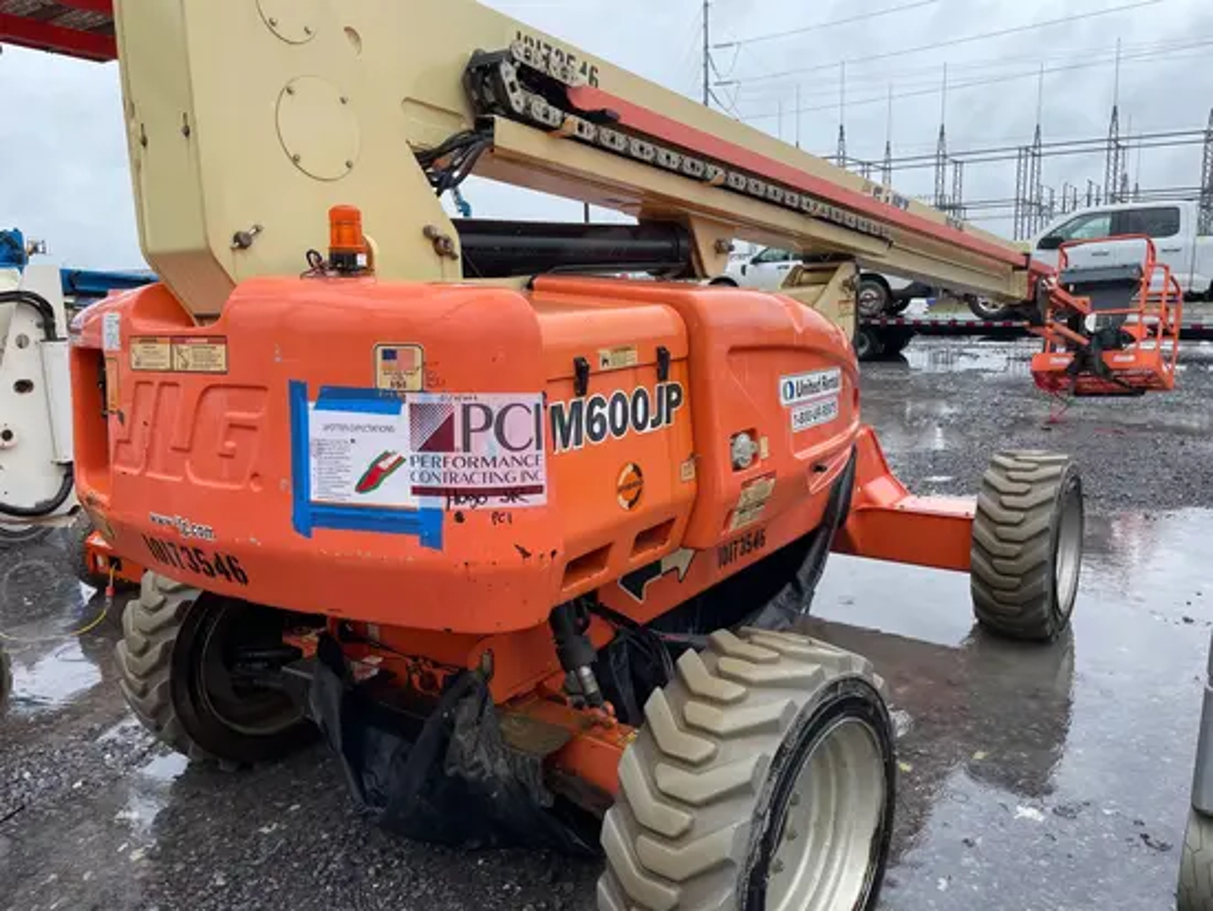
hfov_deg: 67.3
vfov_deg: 53.1
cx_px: 606
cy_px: 456
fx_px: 911
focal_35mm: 26
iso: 32
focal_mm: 4.2
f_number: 1.6
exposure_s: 1/988
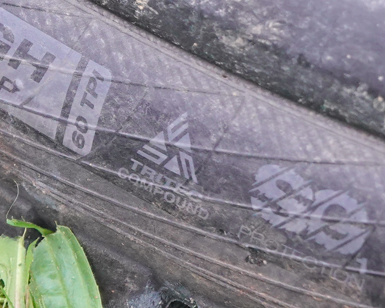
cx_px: 32
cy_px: -1
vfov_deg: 5.3
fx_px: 3305
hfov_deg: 6.7
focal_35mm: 290
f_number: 4
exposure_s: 1/320
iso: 640
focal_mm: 27.98
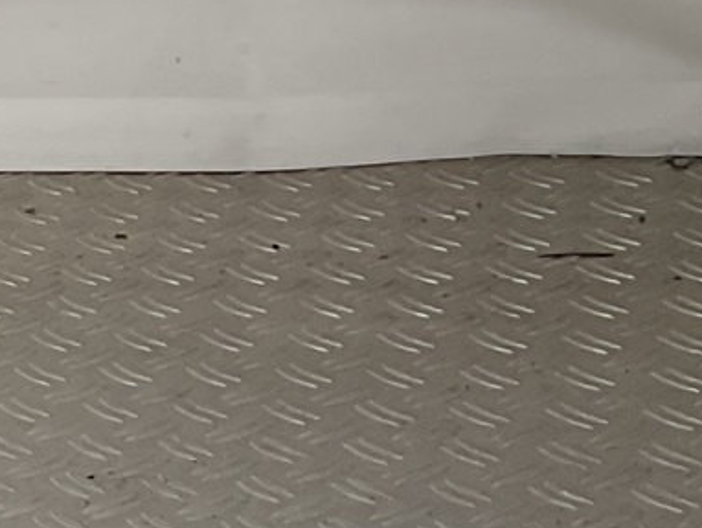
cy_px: 1310
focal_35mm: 153
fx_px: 3105
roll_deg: +10.7
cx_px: -935
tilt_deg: -38.5
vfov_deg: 8.7
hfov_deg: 11.0
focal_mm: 3
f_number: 1.8
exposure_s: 1/534
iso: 16
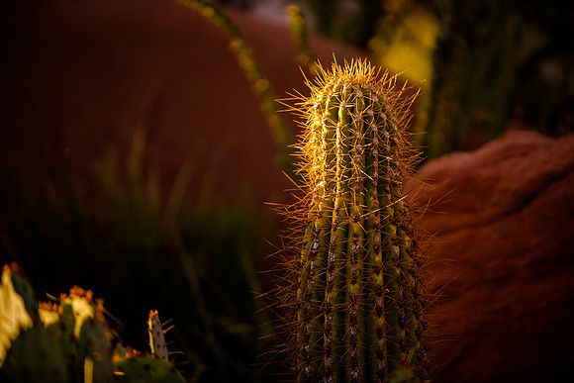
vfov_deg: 6.9
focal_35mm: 200
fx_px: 3189
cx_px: 287
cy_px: 192
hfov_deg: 10.3
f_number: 2.8
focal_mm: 200
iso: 200
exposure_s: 1/500
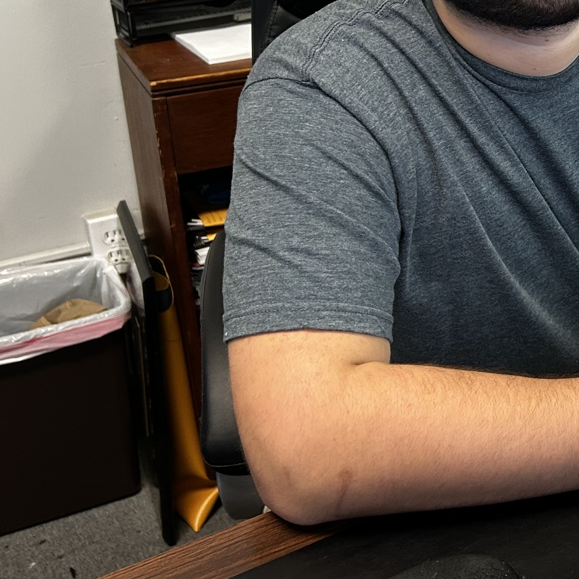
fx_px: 1154
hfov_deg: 26.5
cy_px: 125
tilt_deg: -18.9
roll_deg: +1.4
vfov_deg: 27.7
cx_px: 589
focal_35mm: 61
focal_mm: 5.7
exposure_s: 1/60
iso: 200
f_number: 1.5
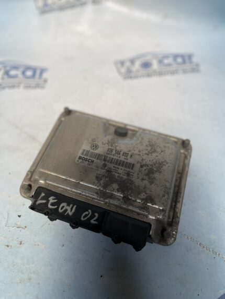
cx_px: 112
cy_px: 150
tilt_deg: -62.7
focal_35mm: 26
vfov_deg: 67.3
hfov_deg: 53.1
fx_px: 225
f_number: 1.6
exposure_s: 1/121
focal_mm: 5.1
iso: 80
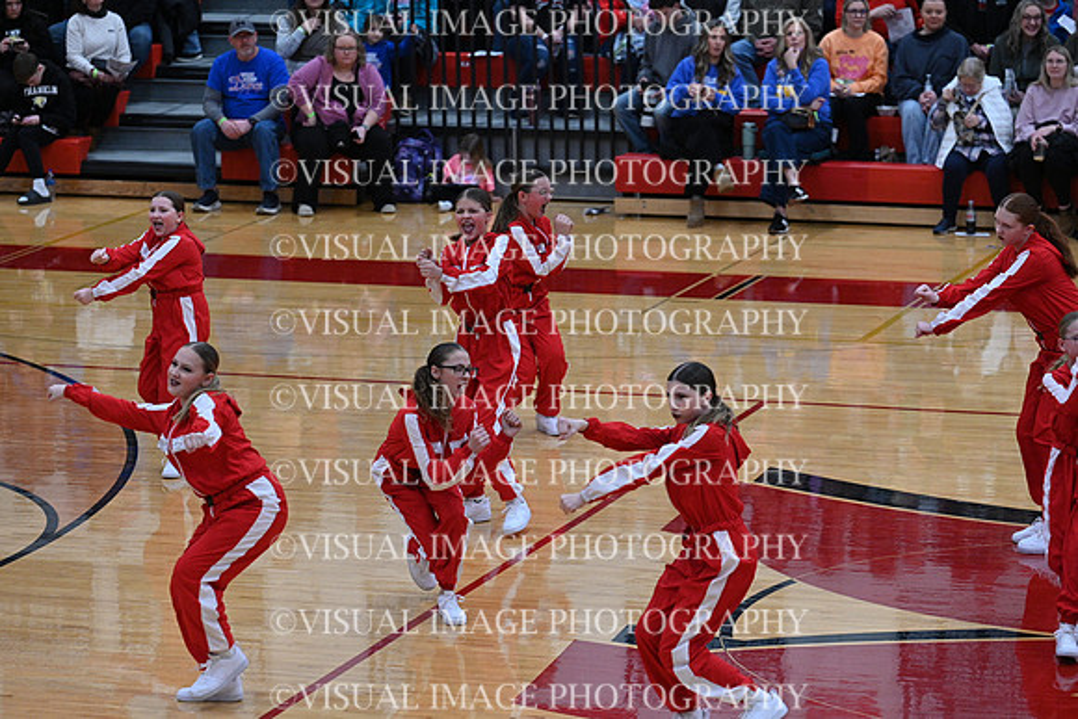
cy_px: 360
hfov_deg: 14.2
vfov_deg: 9.5
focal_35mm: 145
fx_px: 4343
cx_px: 539
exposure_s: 1/400
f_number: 4
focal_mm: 145
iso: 4000
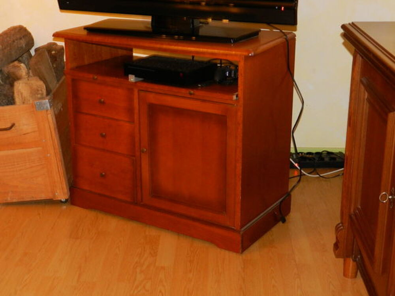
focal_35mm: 53
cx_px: 198
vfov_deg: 27.5
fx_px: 605
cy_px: 148
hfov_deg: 36.2
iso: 400
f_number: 4.4
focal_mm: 9.4
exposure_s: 1/4
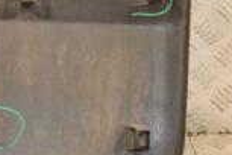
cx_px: -76
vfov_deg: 8.3
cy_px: 0
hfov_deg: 12.1
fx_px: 1063
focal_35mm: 165
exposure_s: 1/200
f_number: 5.6
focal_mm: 28
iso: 800
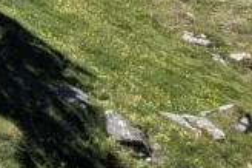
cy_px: -367
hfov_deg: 8.8
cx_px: -545
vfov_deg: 6.7
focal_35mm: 183
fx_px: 1280
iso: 44
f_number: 1.85
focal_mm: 6.81
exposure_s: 1/967
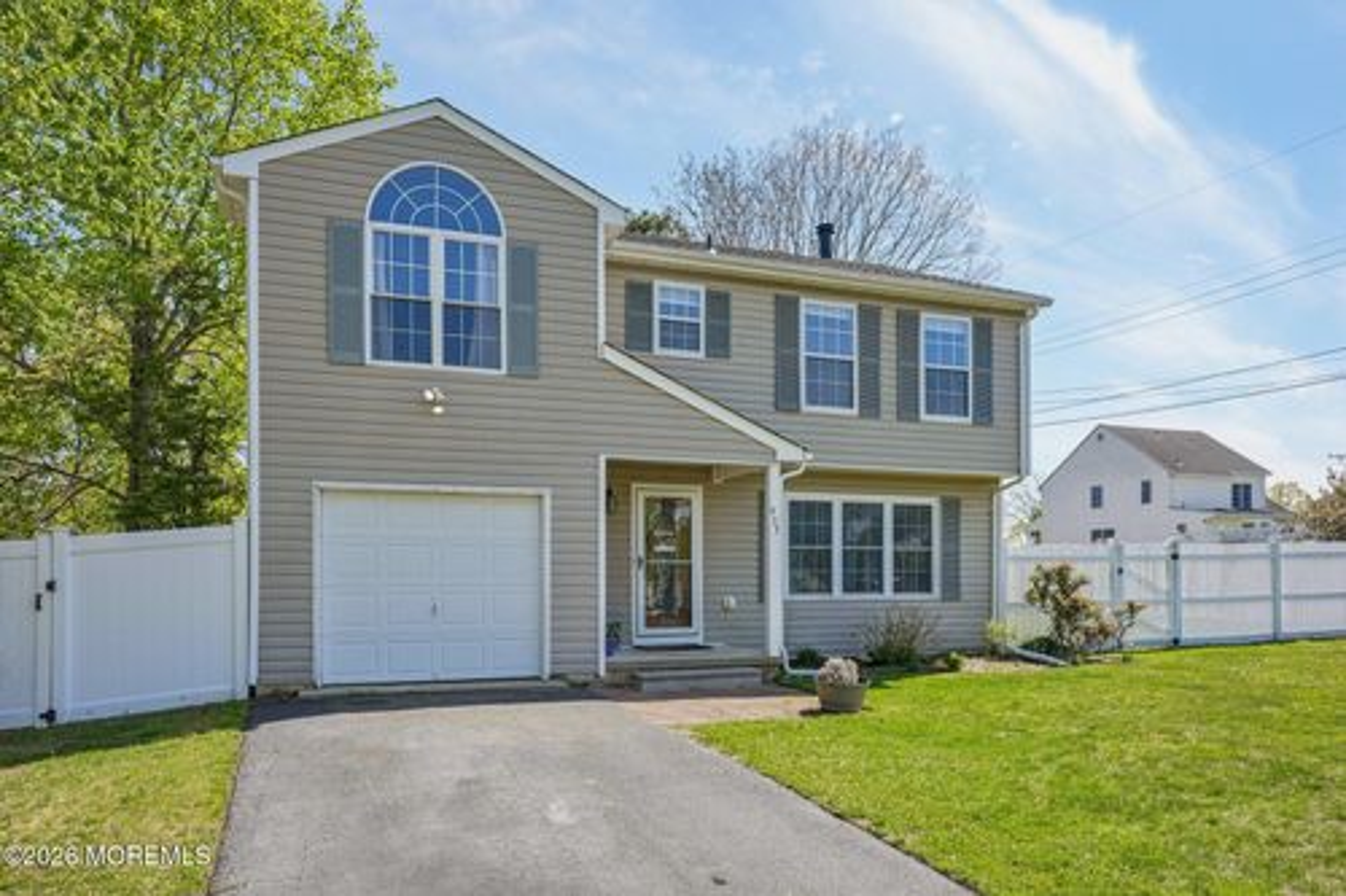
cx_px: 673
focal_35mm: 24
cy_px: 448
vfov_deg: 53.1
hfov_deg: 73.8
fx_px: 897
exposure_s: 1/500
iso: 400
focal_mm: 24
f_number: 7.1
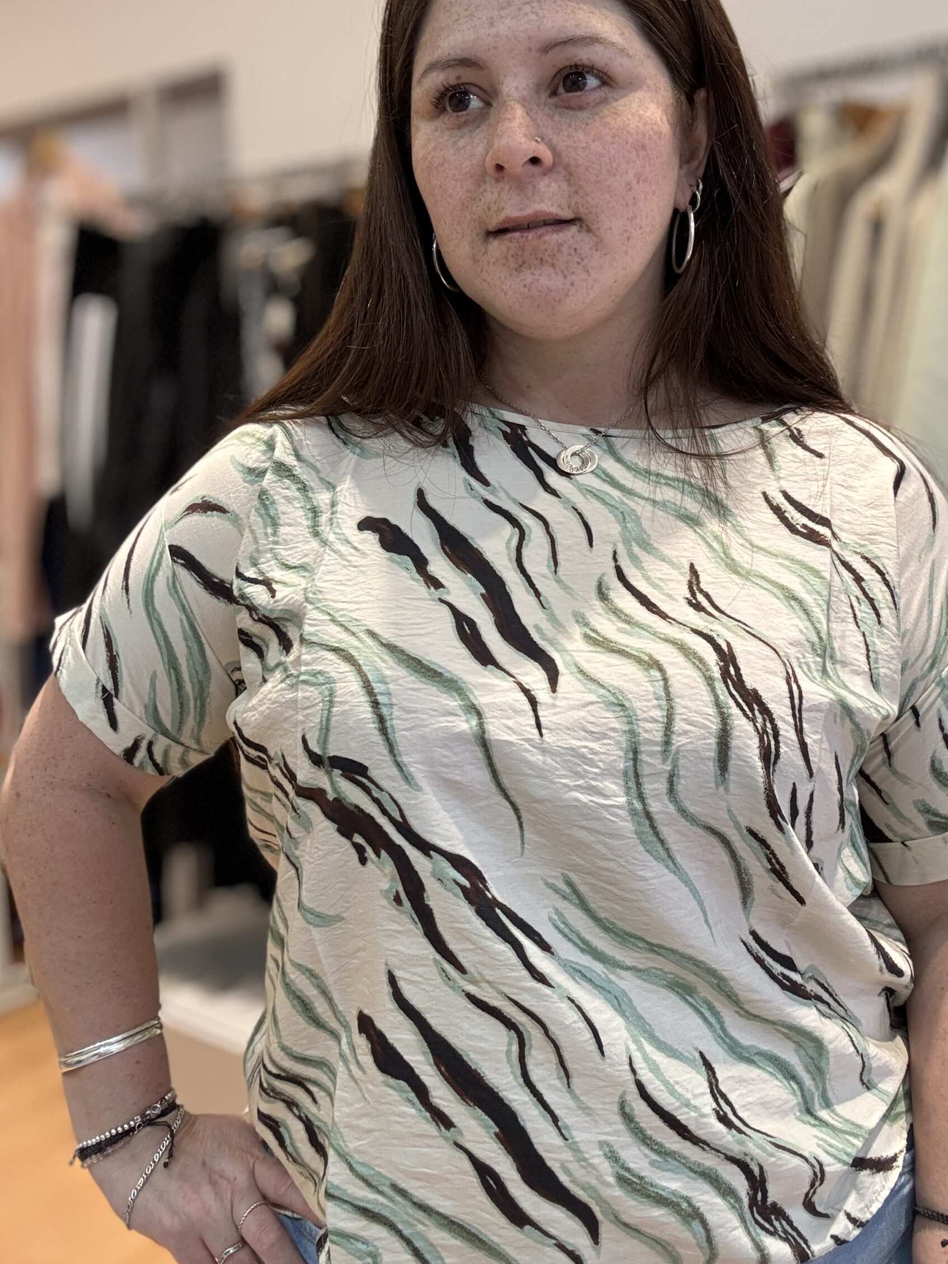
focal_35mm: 34
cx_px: 528
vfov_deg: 53.9
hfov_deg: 41.7
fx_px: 1242
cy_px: 600
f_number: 1.9
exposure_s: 1/50
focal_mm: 2.69
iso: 100
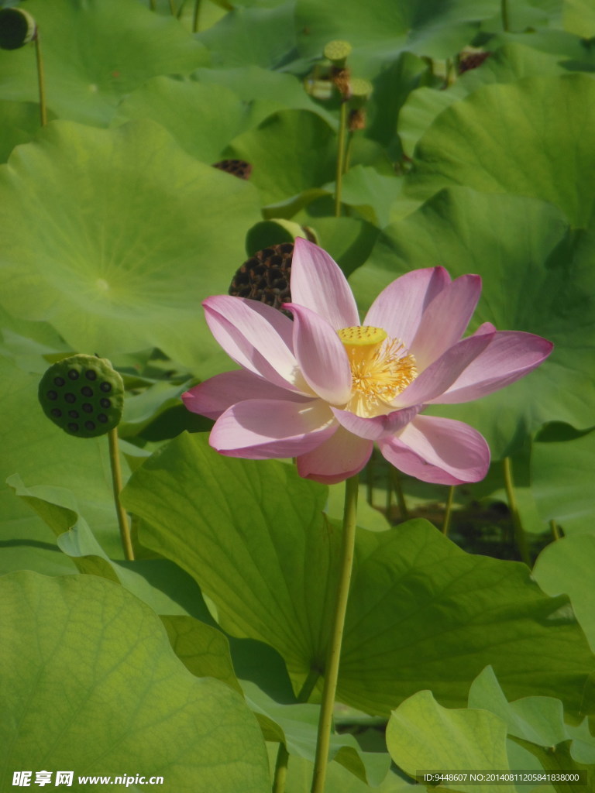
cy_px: 396
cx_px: 298
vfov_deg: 7.9
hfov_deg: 5.9
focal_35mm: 250
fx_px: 5730
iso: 125
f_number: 5.8
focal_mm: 45
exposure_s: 1/800
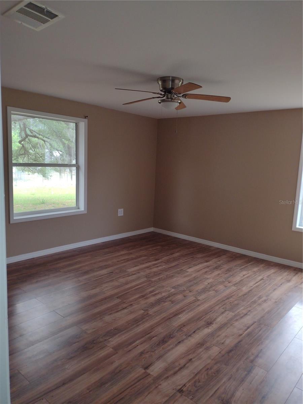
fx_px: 315
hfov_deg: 51.4
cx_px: 152
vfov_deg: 65.3
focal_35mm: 27
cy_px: 202
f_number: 1.7
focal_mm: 4.71
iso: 102
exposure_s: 1/60
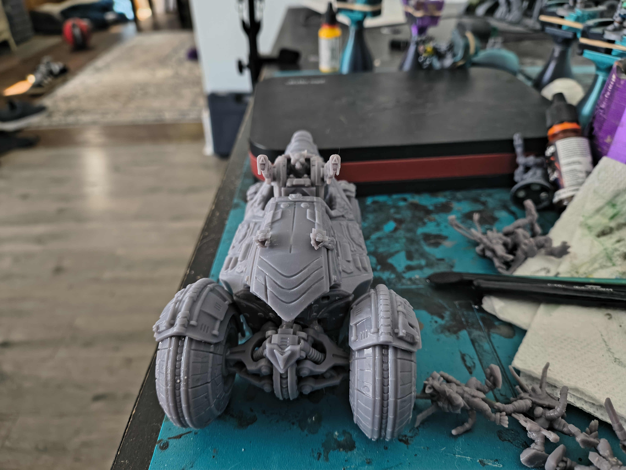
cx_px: 313
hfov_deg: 69.4
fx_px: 452
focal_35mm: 25
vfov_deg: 54.9
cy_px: 235
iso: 1636
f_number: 1.7
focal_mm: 4.68
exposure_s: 1/30
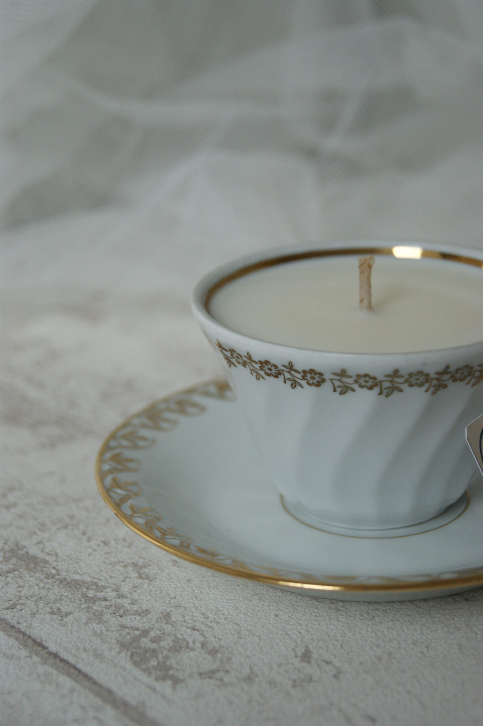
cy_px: 363
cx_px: 242
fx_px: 1662
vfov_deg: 24.6
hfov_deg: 16.5
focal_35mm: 82
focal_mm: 55
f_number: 5.6
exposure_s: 1/100
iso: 400
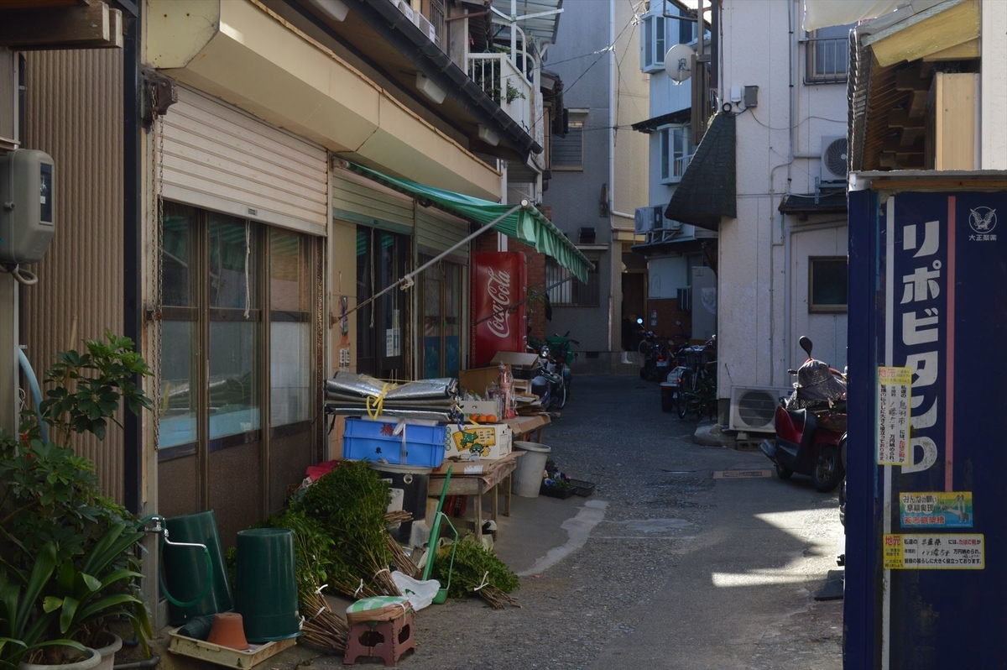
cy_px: 335
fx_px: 1467
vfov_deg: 25.7
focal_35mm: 52
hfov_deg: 37.9
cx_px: 504
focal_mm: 35
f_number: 8
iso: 400
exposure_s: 1/250
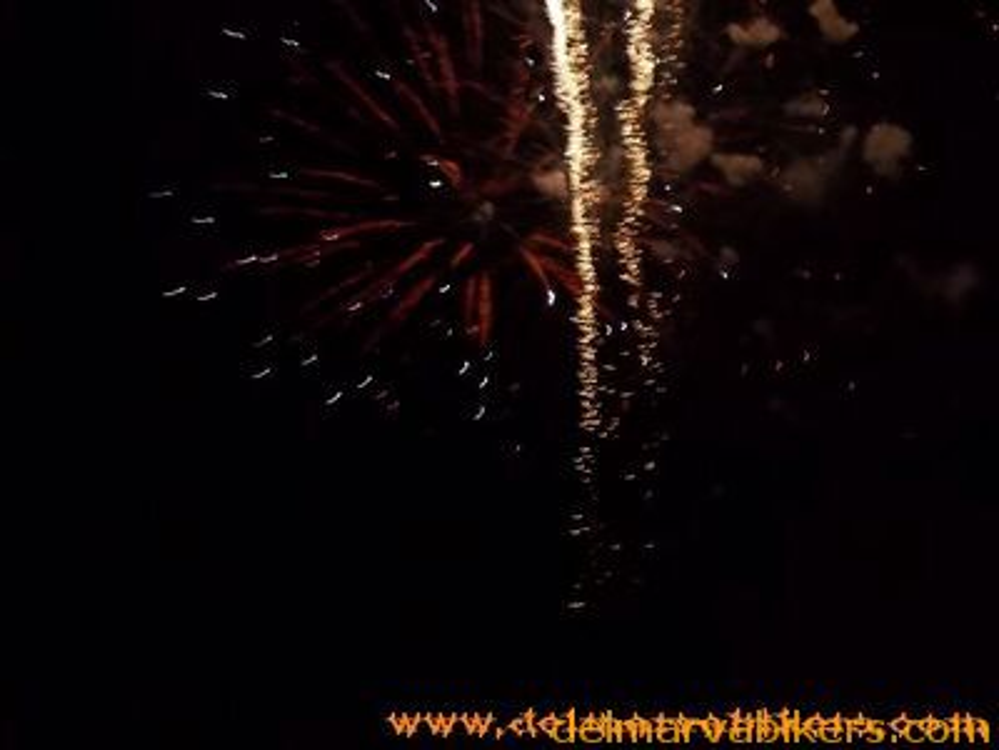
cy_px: 375
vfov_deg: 13.7
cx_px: 500
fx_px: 3117
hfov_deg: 18.2
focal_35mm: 108
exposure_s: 1/8
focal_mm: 19.6
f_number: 5
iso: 301
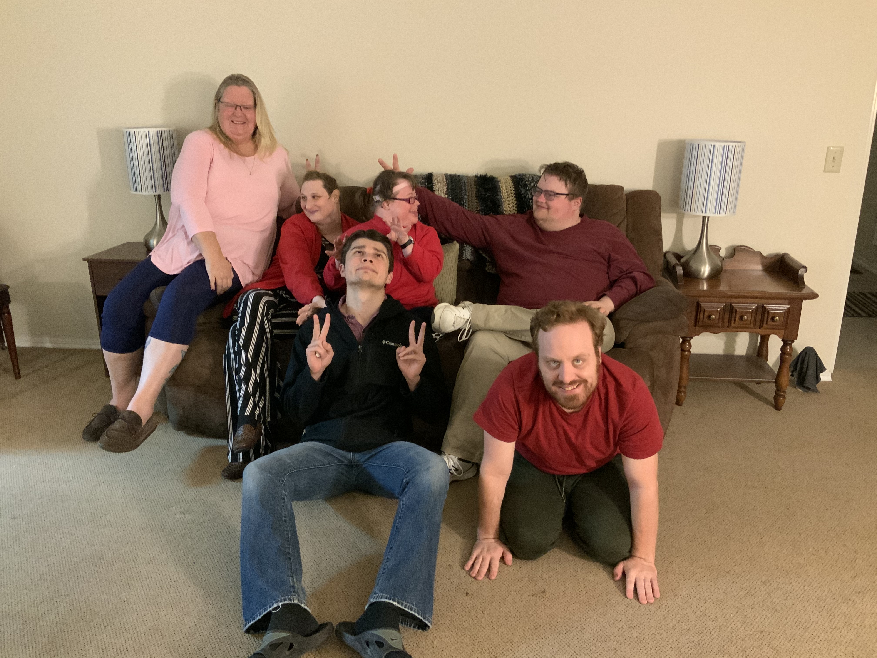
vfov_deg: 48.2
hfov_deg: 61.7
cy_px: 329
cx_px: 438
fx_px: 735
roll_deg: +1.1
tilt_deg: -18.4
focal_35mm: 29
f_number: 1.8
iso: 400
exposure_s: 1/30
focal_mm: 3
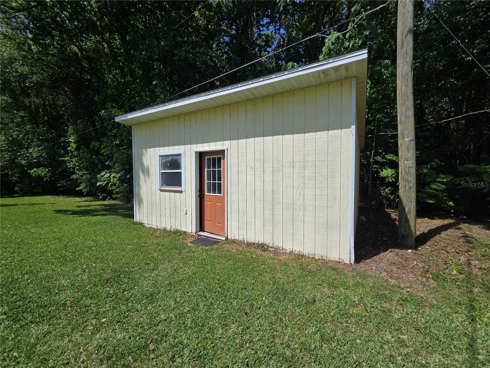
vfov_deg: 89.9
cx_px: 245
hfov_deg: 106.2
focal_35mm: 13
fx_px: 184
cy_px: 184
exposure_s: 1/3309
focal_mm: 2.2
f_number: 2.2
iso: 50
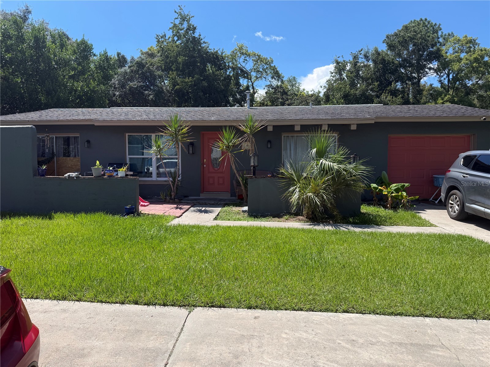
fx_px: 340
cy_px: 184
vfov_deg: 56.8
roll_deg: +0.3
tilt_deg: -2.0
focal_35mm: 24
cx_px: 245
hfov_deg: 71.6
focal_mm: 6.76
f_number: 1.78
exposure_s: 1/3759
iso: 80
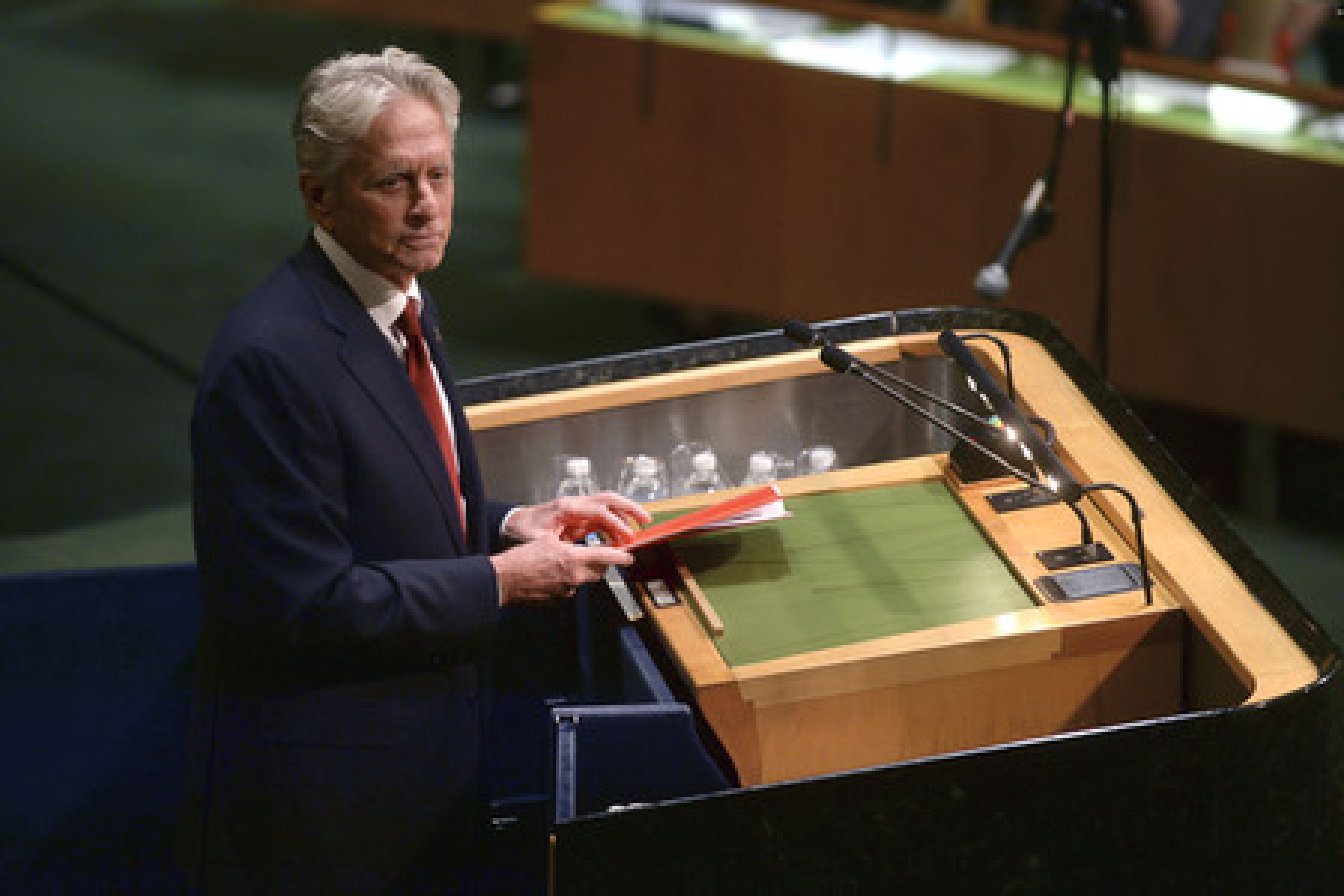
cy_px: 448
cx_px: 672
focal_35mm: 200
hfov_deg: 10.3
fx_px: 7466
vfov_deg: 6.9
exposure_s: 1/250
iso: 1600
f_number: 4
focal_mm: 200
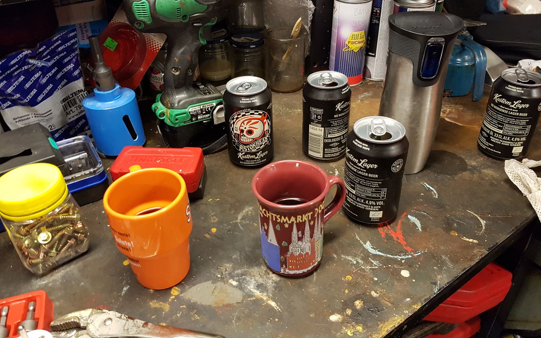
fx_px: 413
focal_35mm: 28
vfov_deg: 44.5
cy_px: 150
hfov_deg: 66.5
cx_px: 273
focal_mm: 4.2
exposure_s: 1/25
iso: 200
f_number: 1.7
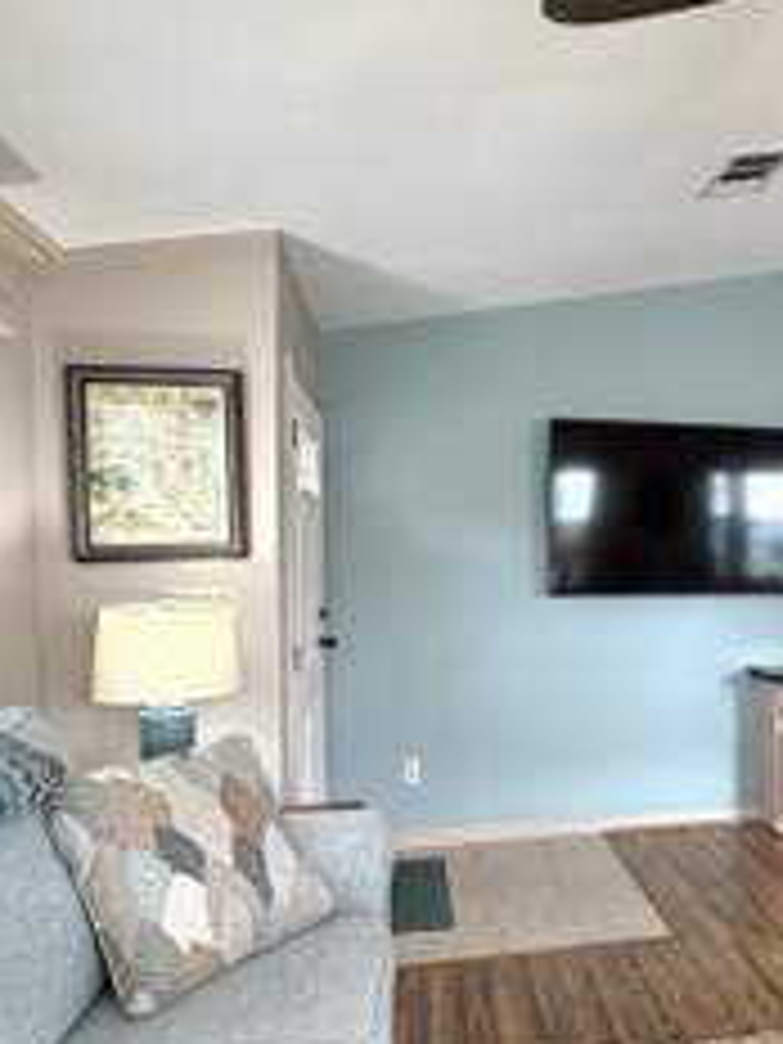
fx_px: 875
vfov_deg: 61.5
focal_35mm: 29
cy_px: 580
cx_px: 644
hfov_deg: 45.4
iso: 250
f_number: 2.2
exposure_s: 1/120
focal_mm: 2.22
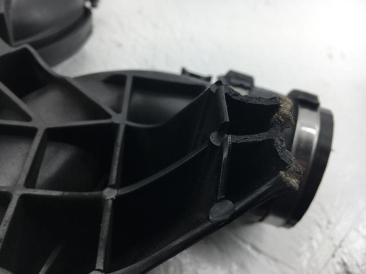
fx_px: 307
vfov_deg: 48.2
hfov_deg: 61.7
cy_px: 137
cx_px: 183
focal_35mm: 29
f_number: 2.2
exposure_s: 1/114
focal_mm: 4.15
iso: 25
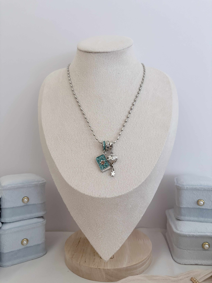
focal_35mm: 26
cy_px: 142
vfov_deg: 67.3
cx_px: 106
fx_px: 212
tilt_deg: -0.6
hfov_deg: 53.1
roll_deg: +0.7
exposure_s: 1/60
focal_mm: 5.96
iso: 250
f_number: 1.6
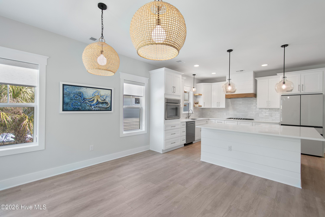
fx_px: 135
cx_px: 162
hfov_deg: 100.4
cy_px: 108
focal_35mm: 15
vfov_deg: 77.3
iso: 100
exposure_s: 1/10
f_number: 4.5
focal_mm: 10
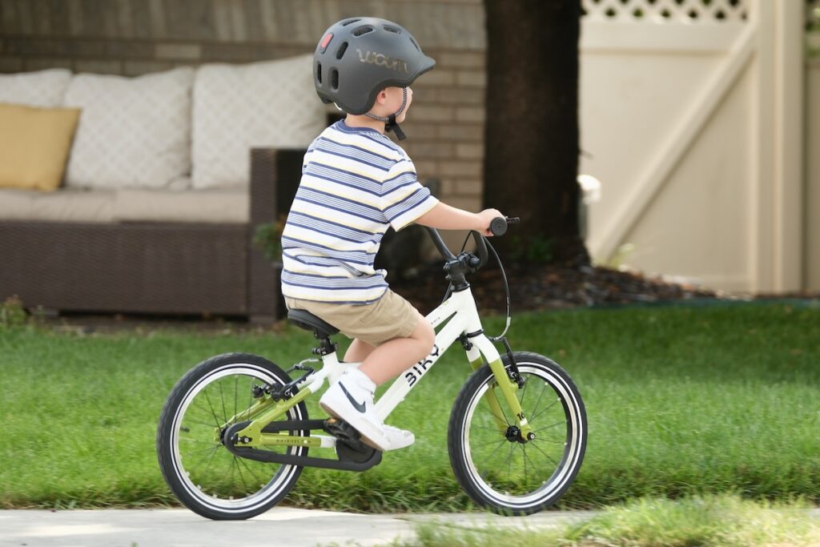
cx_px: 410
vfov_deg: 6.5
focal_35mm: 210
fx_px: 4784
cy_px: 274
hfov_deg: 9.8
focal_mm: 140
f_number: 3.2
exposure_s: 1/300
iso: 125
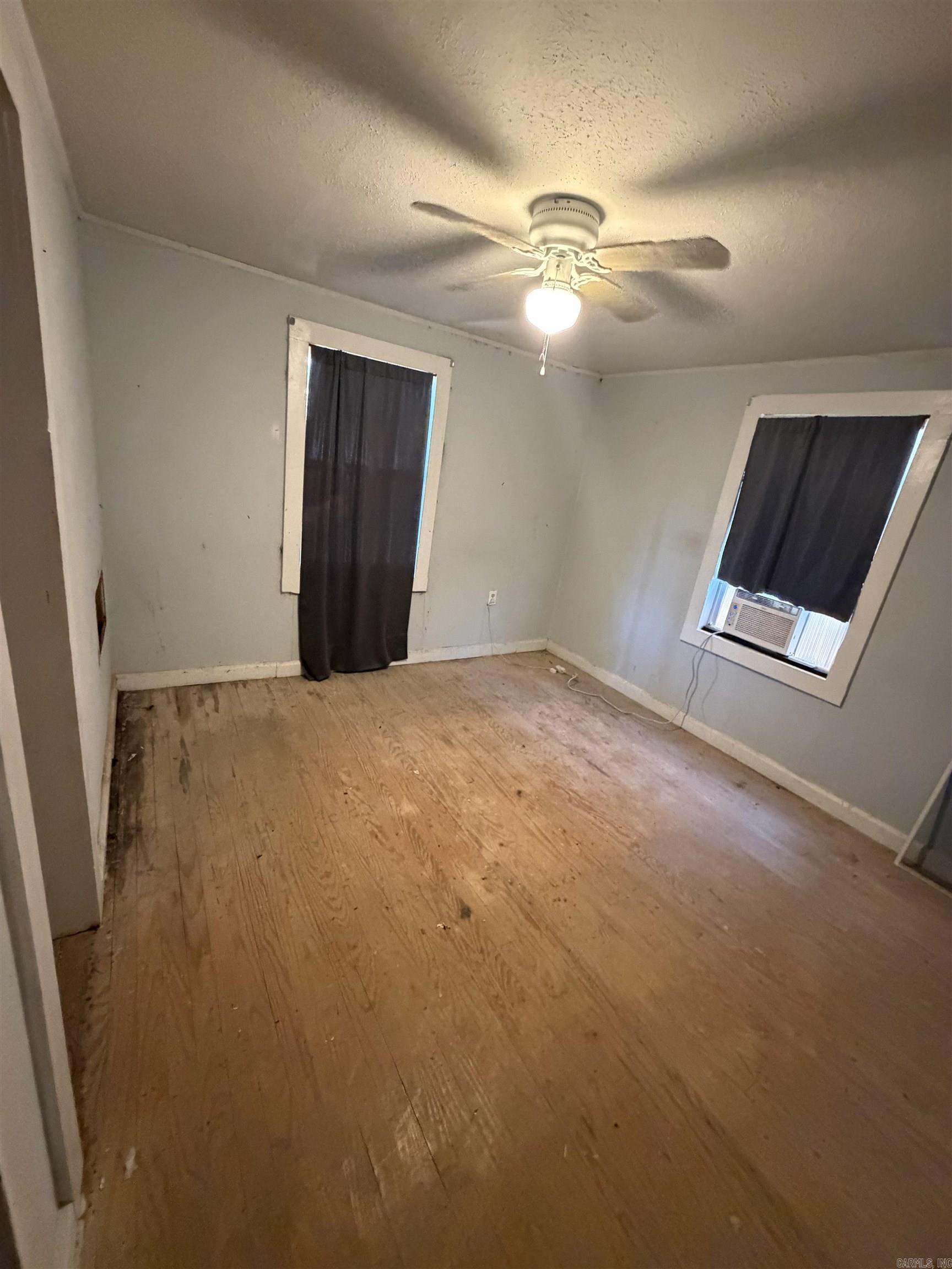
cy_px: 634
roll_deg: -9.3
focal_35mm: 14
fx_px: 513
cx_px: 476
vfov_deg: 102.1
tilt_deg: -17.9
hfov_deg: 85.7
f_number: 2.2
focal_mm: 2.22
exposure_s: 1/60
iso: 1000
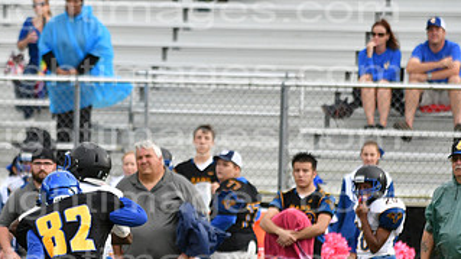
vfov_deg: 3.0
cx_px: 78
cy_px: 234
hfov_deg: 5.4
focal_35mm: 400
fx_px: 4887
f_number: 3.5
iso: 800
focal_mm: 140
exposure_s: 1/3200
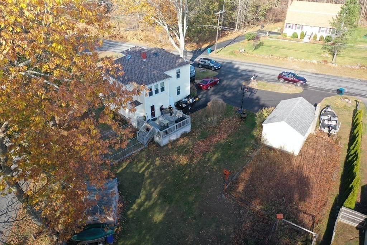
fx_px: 285
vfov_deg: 46.4
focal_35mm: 28
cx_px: 184
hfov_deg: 65.5
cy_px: 122
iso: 100
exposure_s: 1/40
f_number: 3.2
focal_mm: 10.26
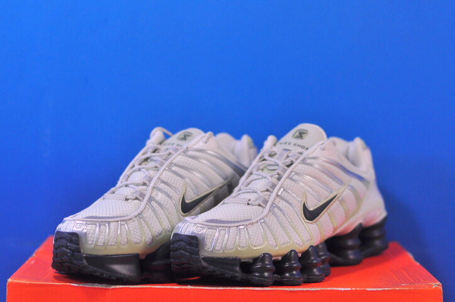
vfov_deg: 16.4
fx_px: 1048
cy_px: 150
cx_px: 222
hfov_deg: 24.5
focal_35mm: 83
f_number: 2.5
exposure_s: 1/320
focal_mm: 50
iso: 250
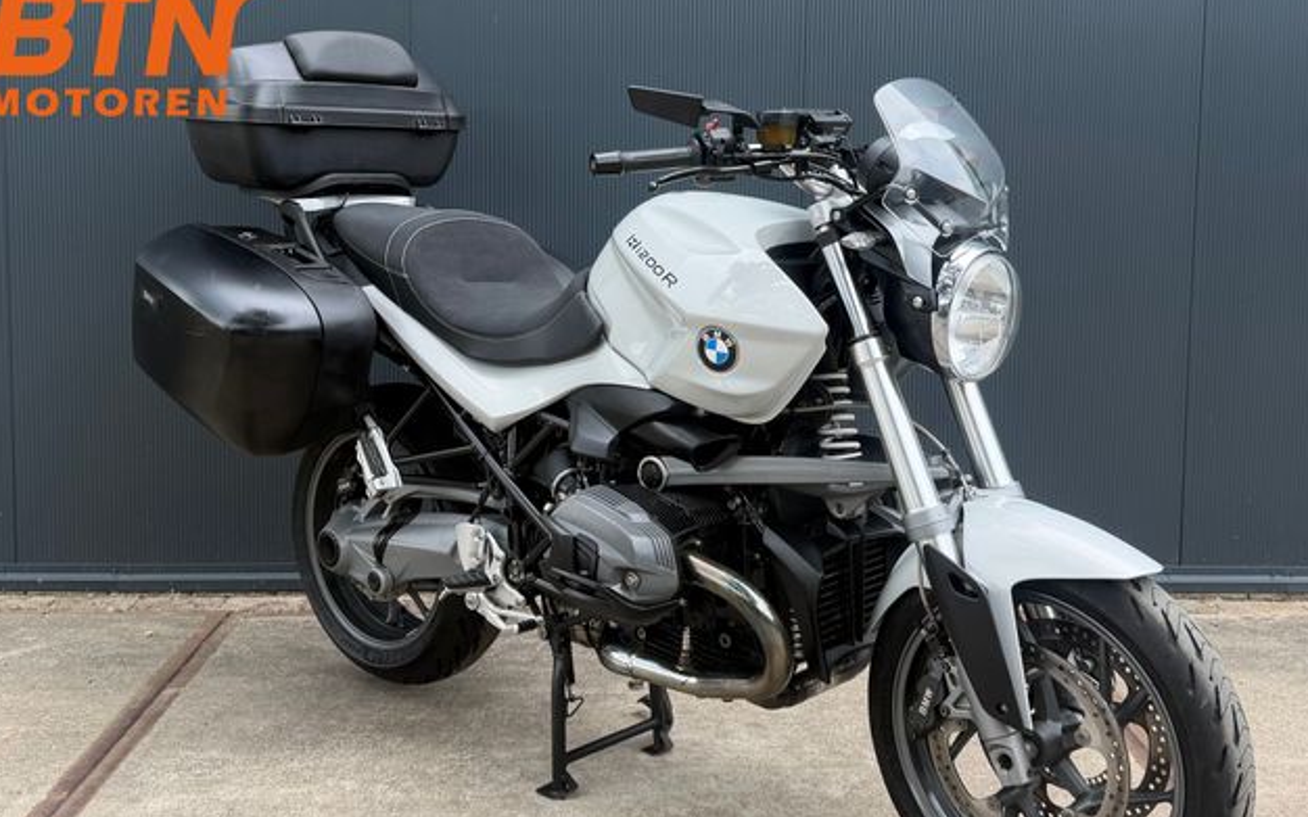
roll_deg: -0.6
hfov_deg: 70.4
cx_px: 654
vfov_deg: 47.5
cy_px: 458
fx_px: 927
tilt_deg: -5.7
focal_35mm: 26
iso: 50
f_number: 1.78
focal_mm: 6.76
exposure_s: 1/121
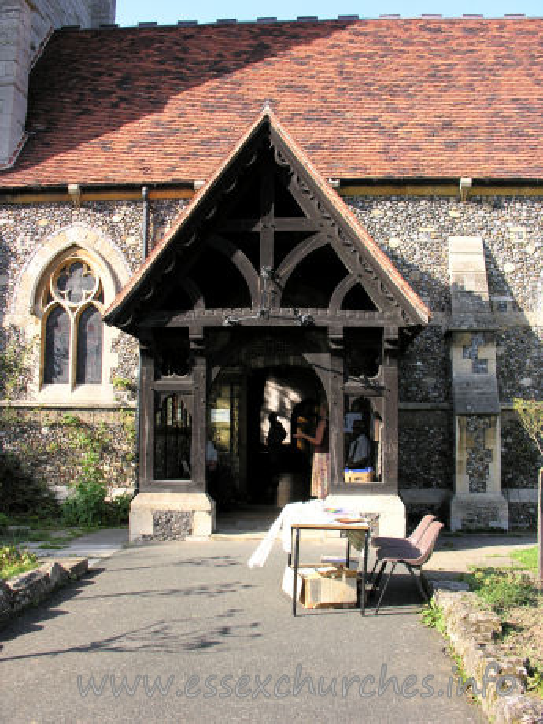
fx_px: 732
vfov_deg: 52.6
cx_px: 272
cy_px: 362
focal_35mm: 35
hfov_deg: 40.7
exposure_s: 1/130
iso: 50
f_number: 4.5
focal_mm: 8.9
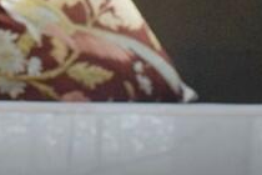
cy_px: -217
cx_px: 66
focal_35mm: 73
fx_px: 531
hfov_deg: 27.3
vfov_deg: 14.2
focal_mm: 10
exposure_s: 1/160
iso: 1000
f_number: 4
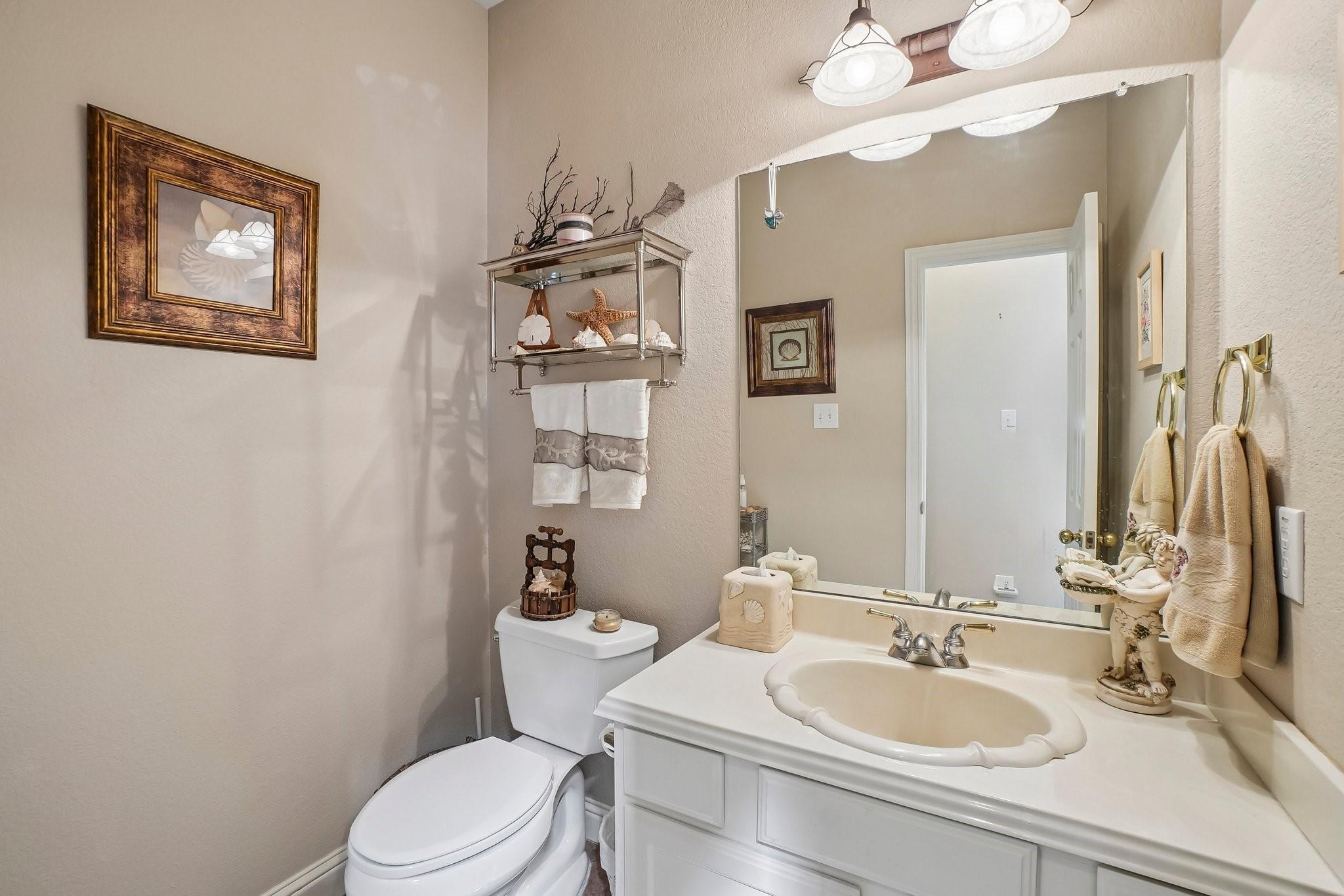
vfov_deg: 77.3
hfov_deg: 100.4
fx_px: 560
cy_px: 448
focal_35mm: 15
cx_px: 672
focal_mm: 10
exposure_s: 1/5
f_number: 8
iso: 400
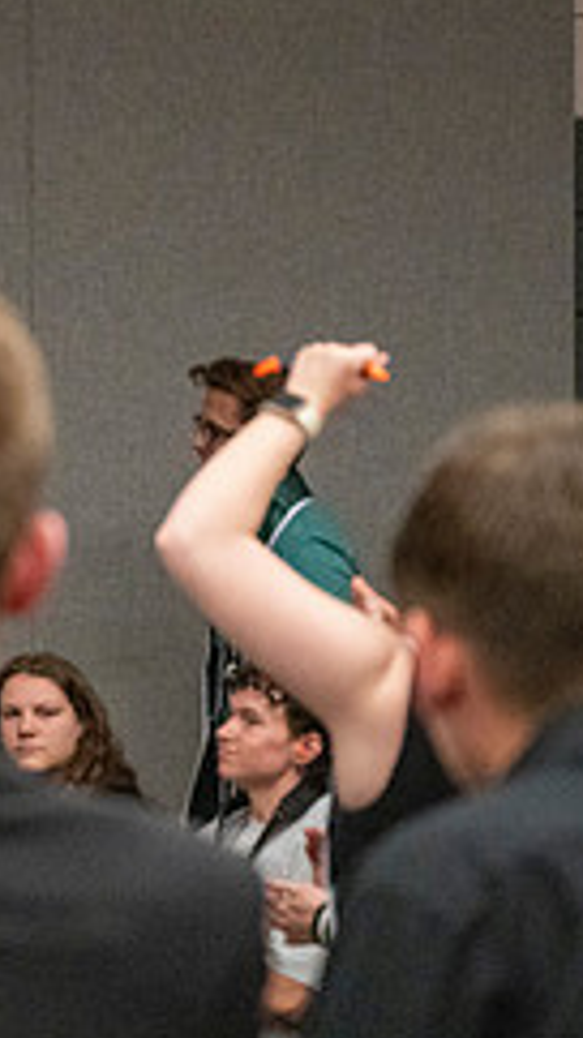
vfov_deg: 12.2
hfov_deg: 6.8
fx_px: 4840
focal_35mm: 176
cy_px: 495
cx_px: -339
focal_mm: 70
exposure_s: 1/500
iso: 10000
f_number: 4
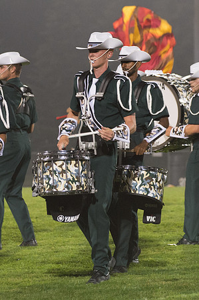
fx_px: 2449
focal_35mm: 295
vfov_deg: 7.0
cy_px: 110
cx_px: 114
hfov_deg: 4.7
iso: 3600
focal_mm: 135
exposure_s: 1/160
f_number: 4.8
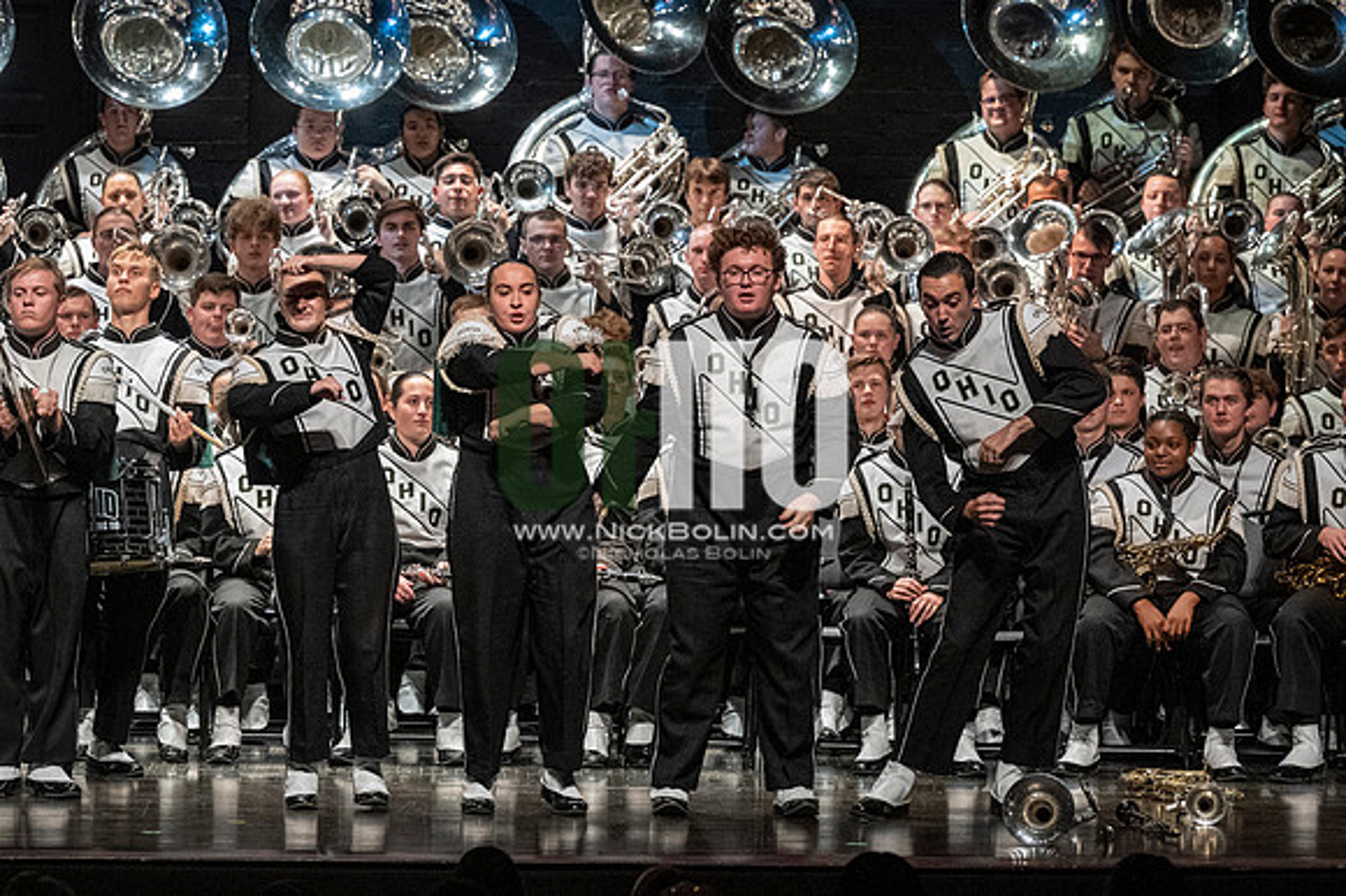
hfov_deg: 9.2
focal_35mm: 225
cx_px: 673
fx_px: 8407
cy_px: 448
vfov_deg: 6.1
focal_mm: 150
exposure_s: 1/500
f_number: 4
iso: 4000
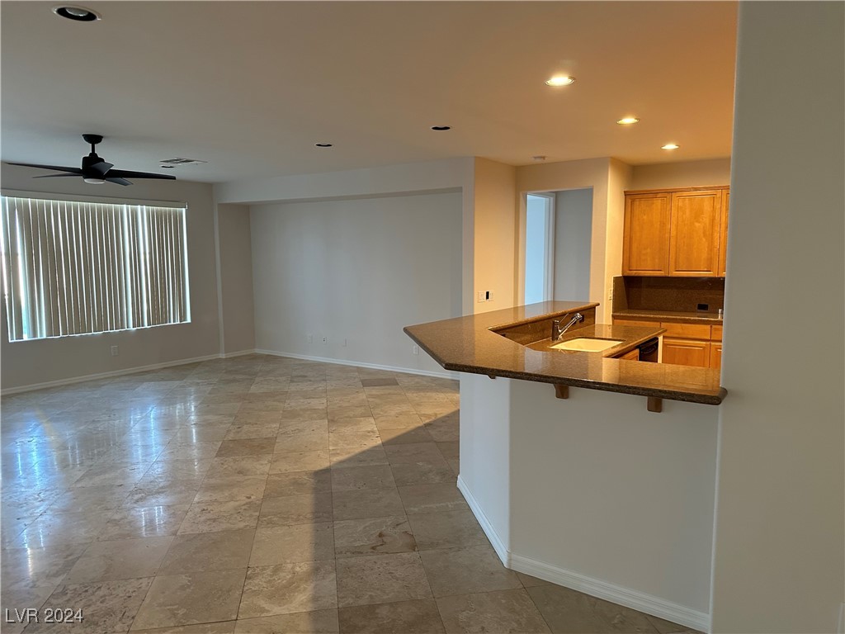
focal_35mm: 24
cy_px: 317
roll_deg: -1.4
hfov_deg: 71.6
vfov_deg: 56.8
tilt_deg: -3.3
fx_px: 586
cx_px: 422
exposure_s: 1/60
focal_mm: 6.86
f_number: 1.78
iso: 320
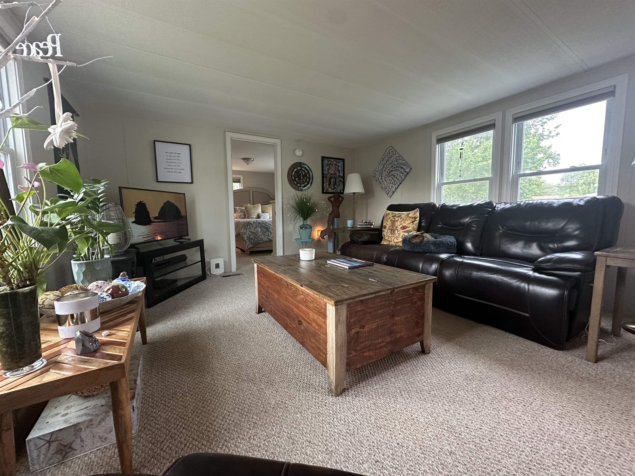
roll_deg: +0.7
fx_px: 257
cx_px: 318
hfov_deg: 102.1
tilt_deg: -6.1
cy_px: 238
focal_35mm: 14
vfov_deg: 85.7
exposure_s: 1/60
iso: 400
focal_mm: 2.22
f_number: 2.2
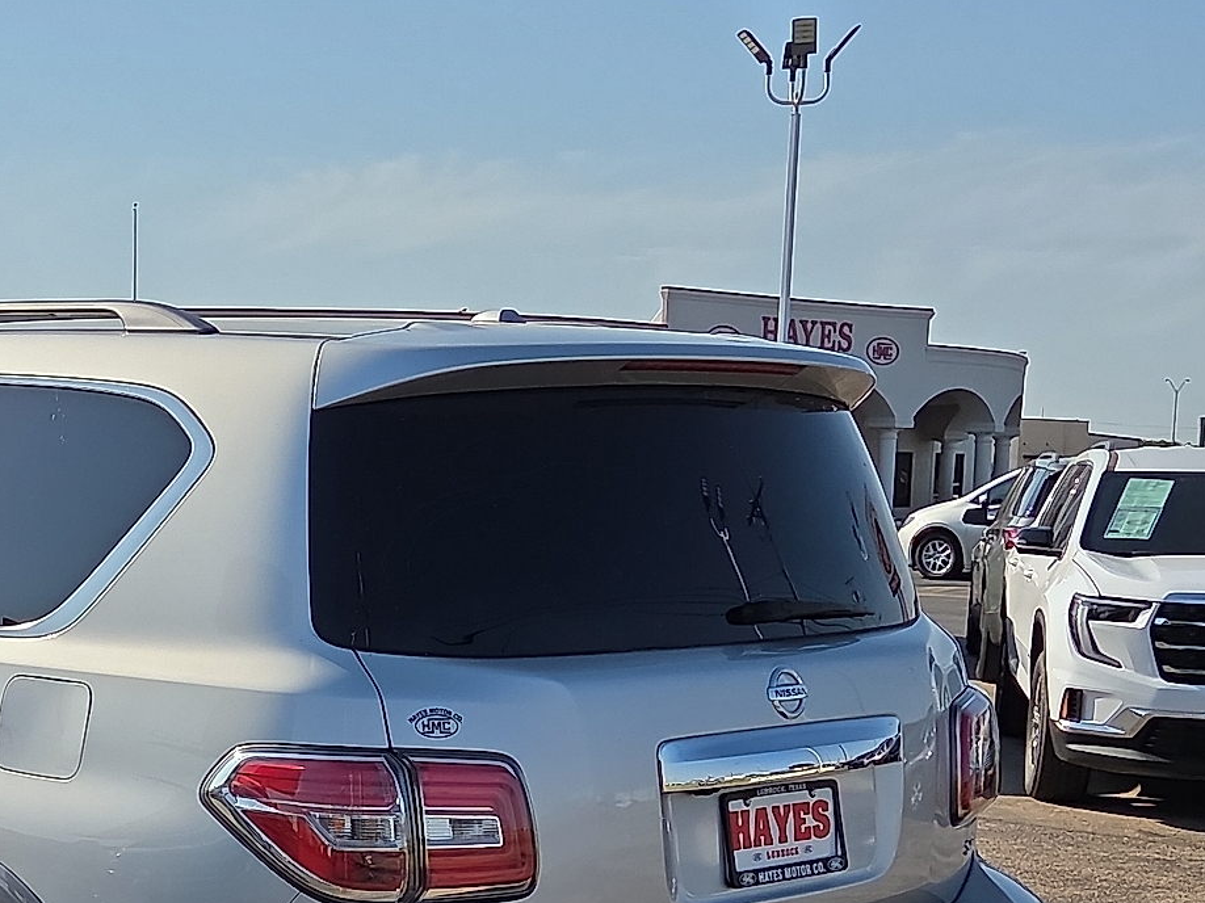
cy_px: 772
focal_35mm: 68
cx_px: 163
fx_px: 2366
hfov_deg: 27.7
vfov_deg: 21.2
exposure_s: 1/3333
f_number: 1.8
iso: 25
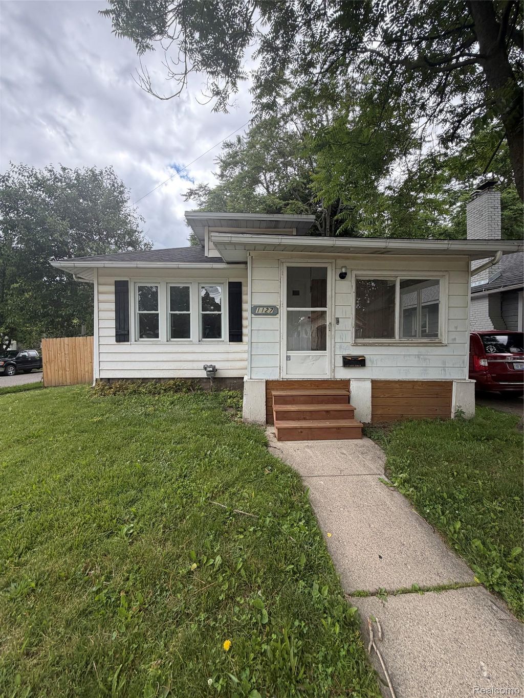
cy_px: 349
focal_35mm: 14
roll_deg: -0.1
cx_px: 262
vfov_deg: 102.1
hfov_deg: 85.7
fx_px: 283
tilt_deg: -0.7
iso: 64
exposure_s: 1/502
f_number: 2.2
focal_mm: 2.22
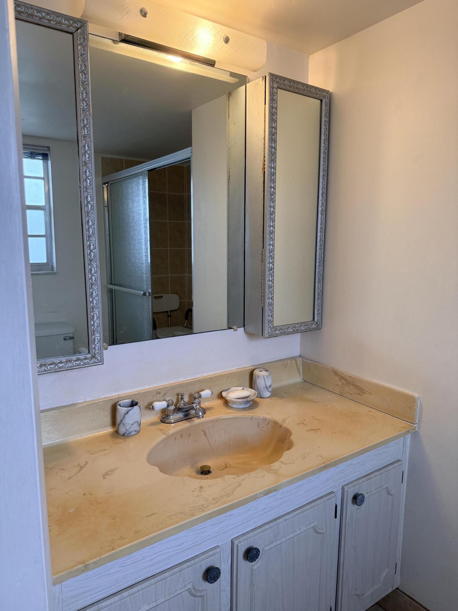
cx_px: 229
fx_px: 423
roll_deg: -0.9
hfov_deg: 56.8
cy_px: 306
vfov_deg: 71.6
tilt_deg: -8.2
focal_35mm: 24
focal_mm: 6.76
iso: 160
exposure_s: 1/237
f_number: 1.78
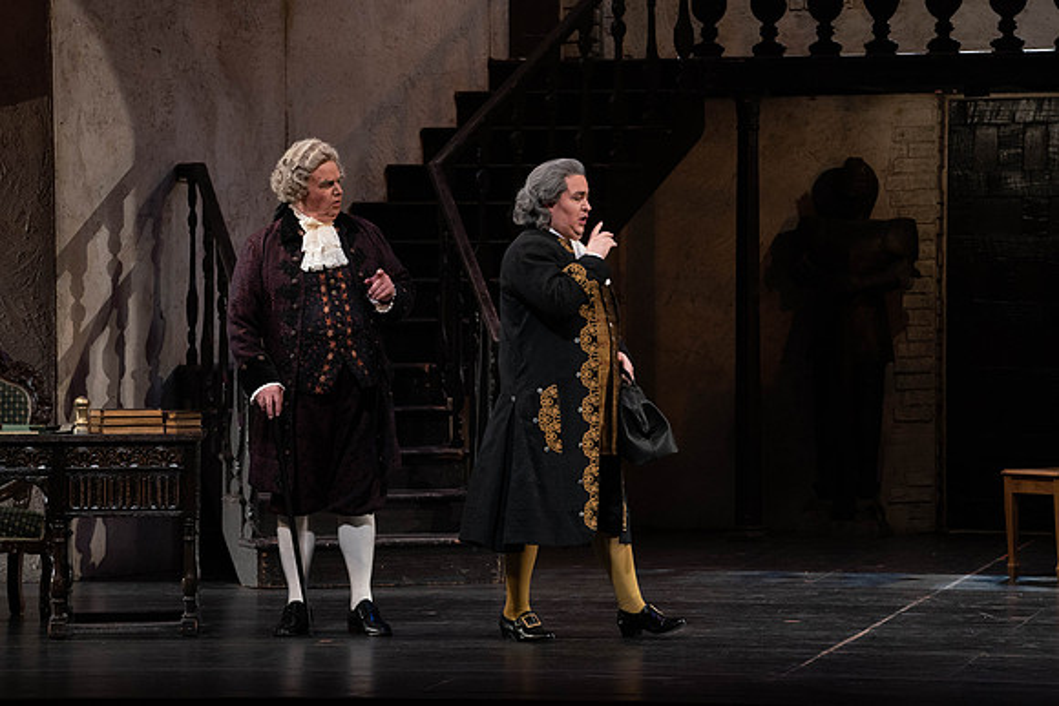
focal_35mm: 179
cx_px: 530
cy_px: 353
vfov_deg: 7.7
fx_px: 5267
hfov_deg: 11.5
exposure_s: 1/250
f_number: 8
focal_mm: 179
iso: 3200
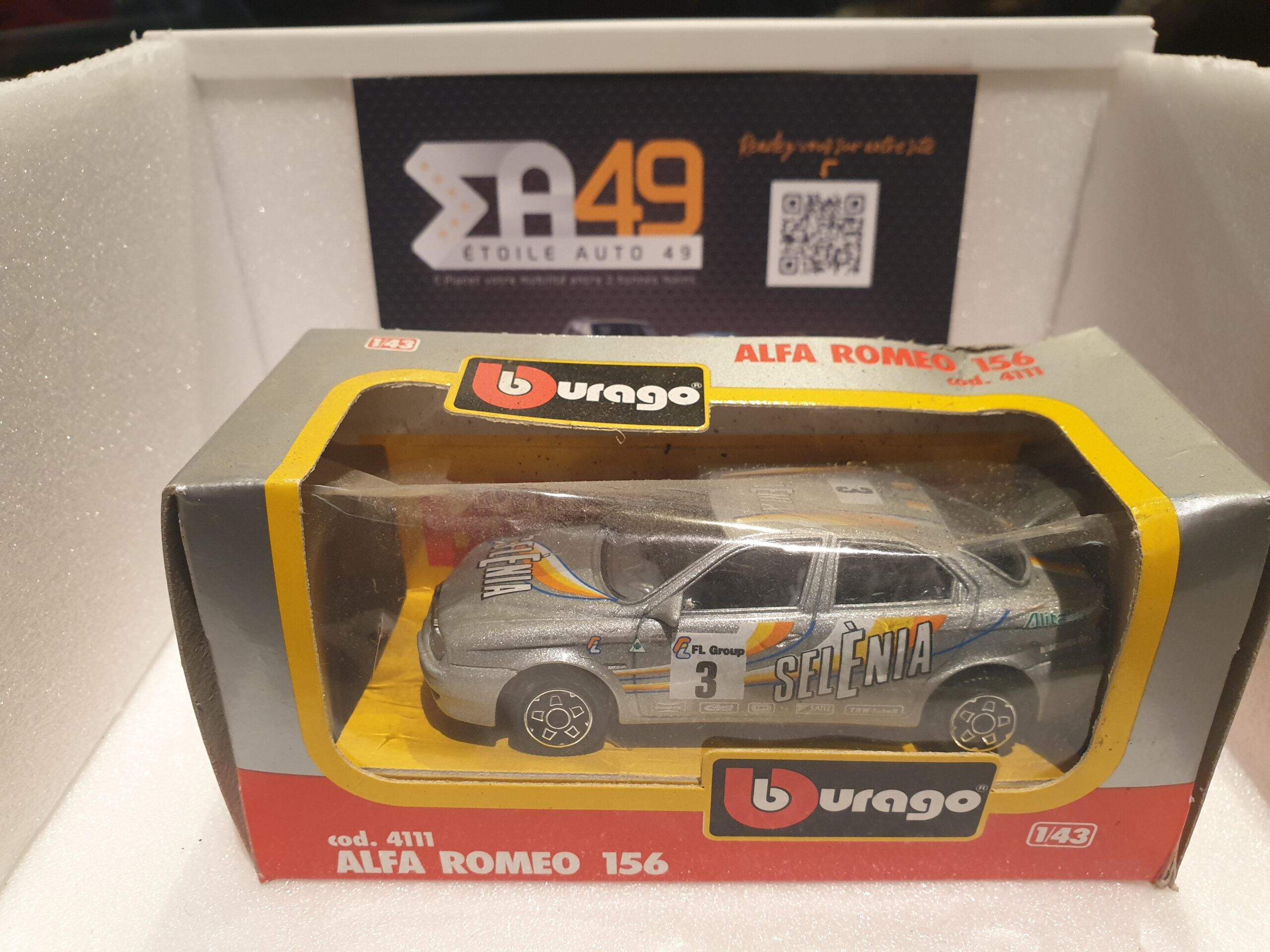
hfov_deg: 67.3
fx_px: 954
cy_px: 476
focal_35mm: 26
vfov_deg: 53.1
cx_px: 635
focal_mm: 4.3
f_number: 2.4
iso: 320
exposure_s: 1/50
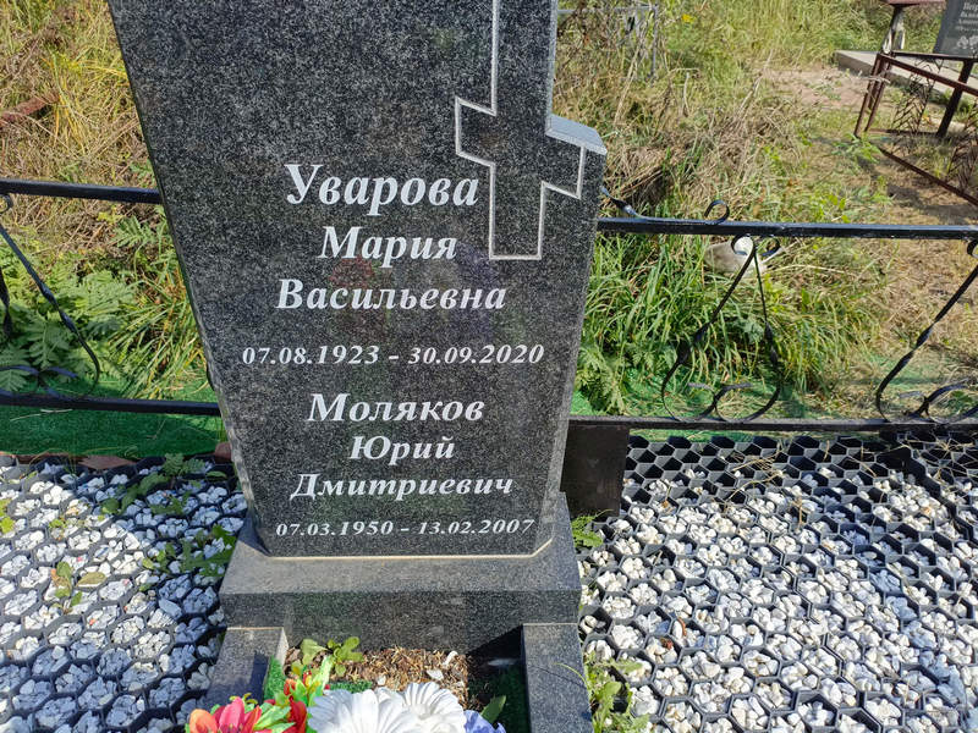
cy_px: 366
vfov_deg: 54.9
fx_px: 706
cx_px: 489
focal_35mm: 25
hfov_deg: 69.4
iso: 117
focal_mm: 4.76
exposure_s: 1/755
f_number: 1.69
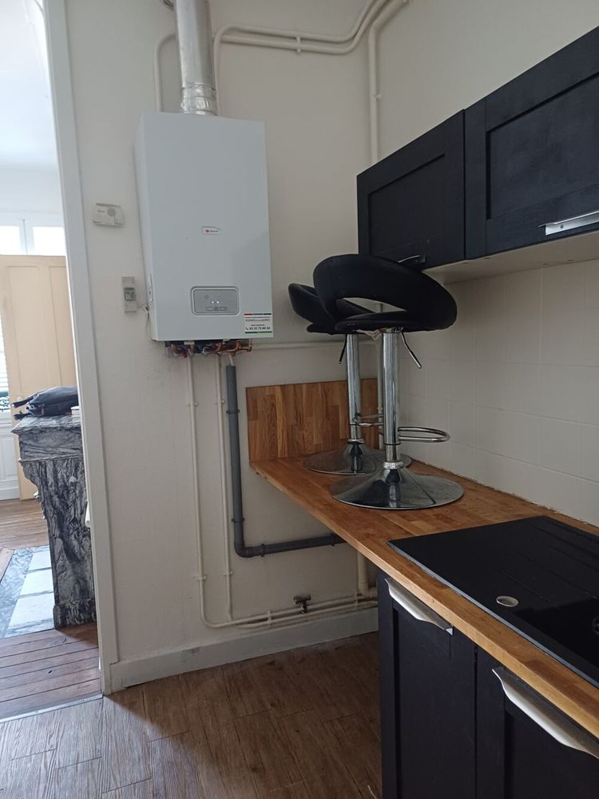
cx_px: 300
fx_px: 577
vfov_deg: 69.4
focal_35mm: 25
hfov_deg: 54.9
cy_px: 400
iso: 500
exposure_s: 1/25
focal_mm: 4.65
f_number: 1.8
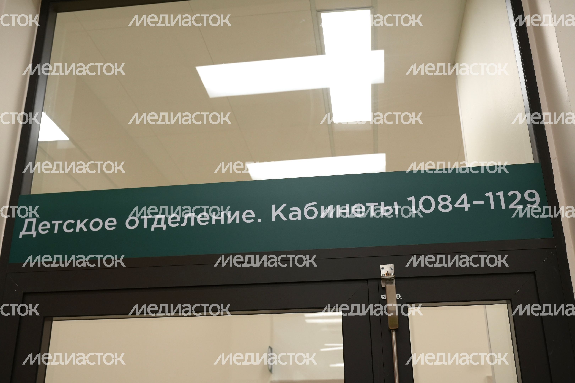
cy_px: 192
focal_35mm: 39
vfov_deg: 34.2
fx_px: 623
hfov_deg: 49.6
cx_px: 288
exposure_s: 1/125
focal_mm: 39
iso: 800
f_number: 5.6
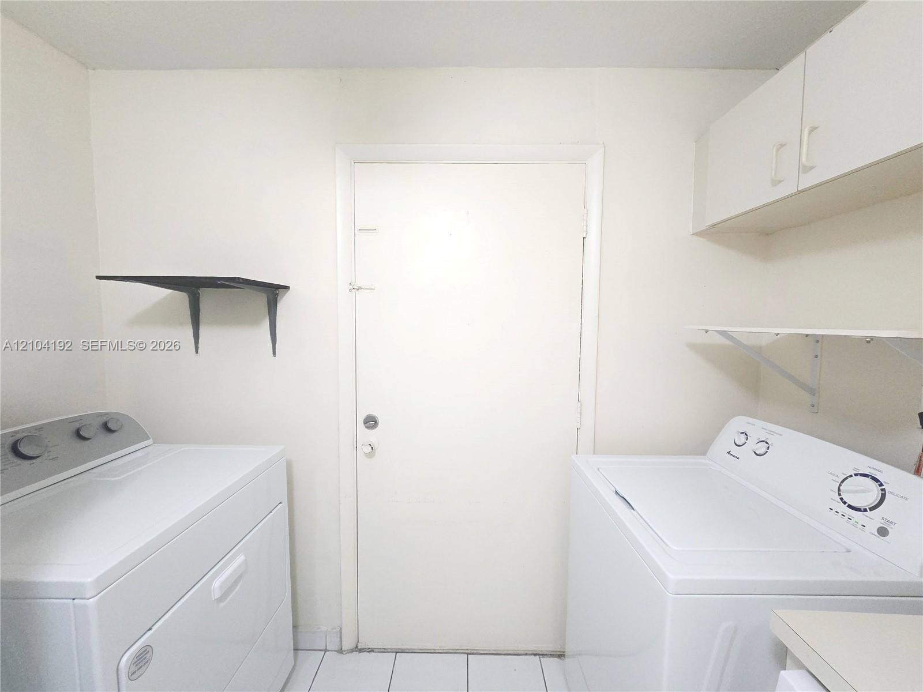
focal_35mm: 13
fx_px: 347
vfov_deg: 89.9
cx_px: 462
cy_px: 346
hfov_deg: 106.2
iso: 800
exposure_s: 1/60
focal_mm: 2.2
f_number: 2.2
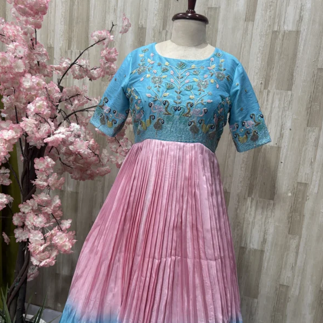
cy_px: 186
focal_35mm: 31
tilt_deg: -9.4
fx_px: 327
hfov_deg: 52.5
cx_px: 161
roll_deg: -6.0
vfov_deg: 52.3
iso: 100
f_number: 1.6
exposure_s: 1/100
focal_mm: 6
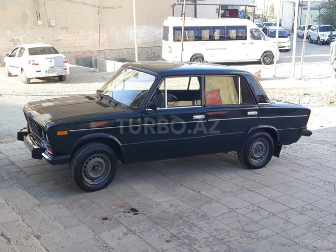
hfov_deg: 65.3
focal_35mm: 27
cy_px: 126
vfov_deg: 51.4
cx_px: 168
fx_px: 262
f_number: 1.7
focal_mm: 3.71
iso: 40
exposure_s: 1/218
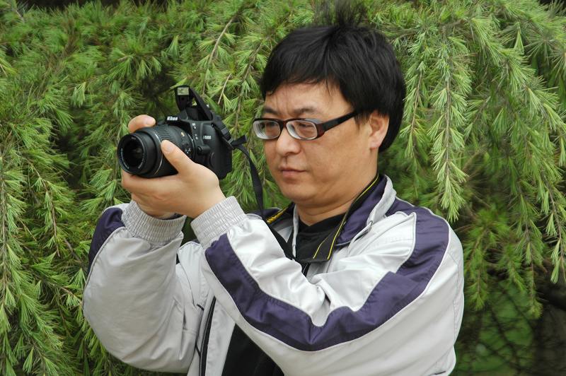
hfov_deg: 12.5
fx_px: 2592
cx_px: 283
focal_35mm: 165
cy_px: 188
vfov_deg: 8.3
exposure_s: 1/400
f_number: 5
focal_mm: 110
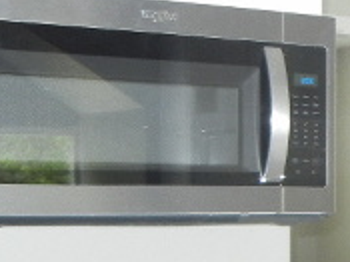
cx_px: 446
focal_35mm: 110
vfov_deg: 13.3
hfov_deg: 16.9
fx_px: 1111
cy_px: 264
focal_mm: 5.4
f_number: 3.5
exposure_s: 1/30
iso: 369
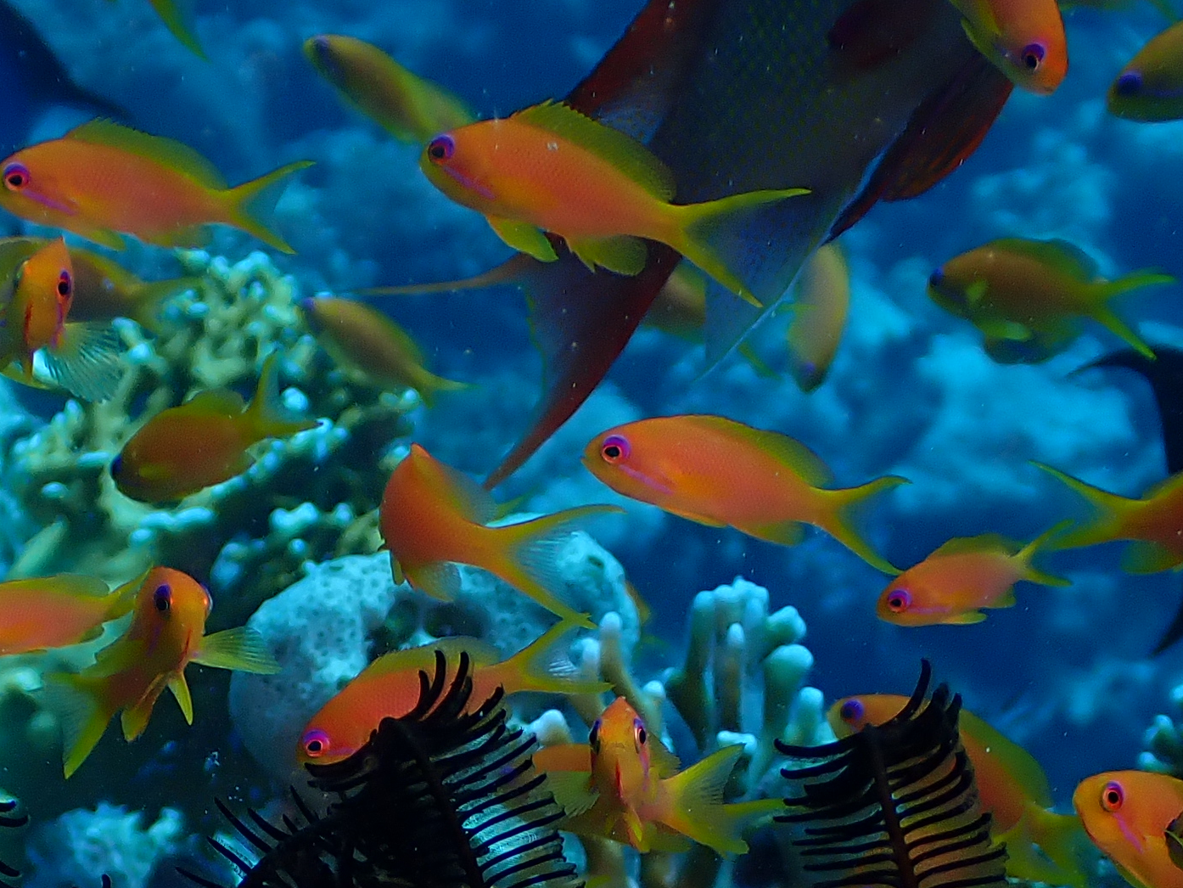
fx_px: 3726
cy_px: 1178
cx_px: 418
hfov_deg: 18.0
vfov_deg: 13.1
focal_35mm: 109
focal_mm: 6.83
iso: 100
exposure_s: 1/500
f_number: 2.7
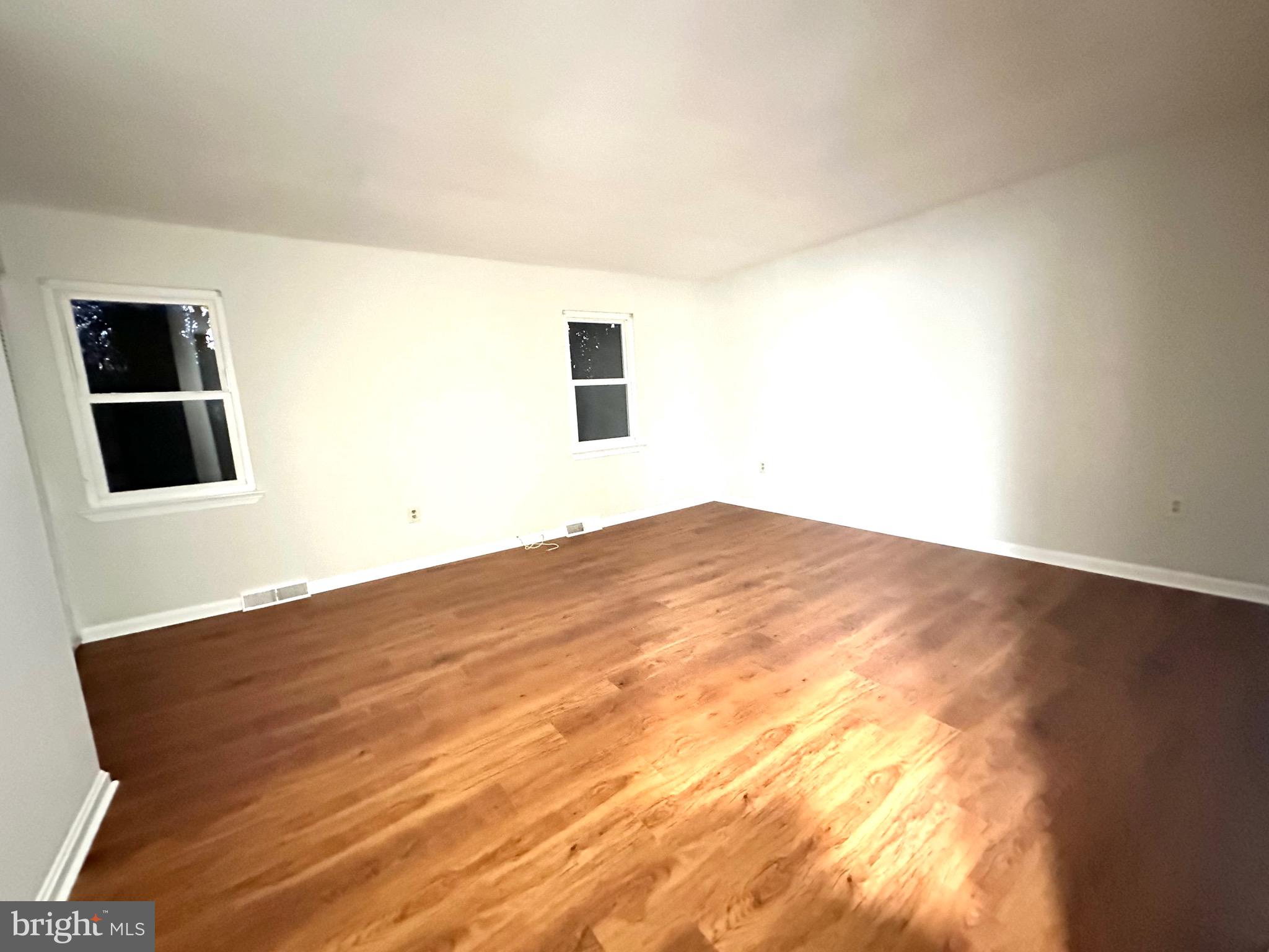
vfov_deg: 85.7
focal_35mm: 14
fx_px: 513
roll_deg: +3.3
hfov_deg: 102.1
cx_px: 634
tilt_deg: -8.8
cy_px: 476
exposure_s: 1/15
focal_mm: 2.22
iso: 3200
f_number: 2.2
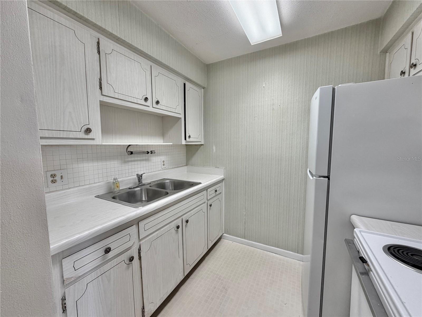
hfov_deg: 102.1
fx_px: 171
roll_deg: +1.0
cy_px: 158
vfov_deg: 85.7
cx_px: 211
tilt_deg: -5.3
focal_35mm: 14
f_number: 2.2
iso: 160
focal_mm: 2.22
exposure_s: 1/120
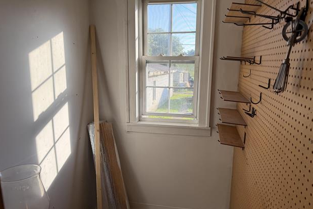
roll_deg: +0.6
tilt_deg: -9.6
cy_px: 106
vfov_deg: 49.6
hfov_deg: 69.3
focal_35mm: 26
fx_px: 226
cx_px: 162
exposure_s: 1/617
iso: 80
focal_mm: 6.76
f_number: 1.78
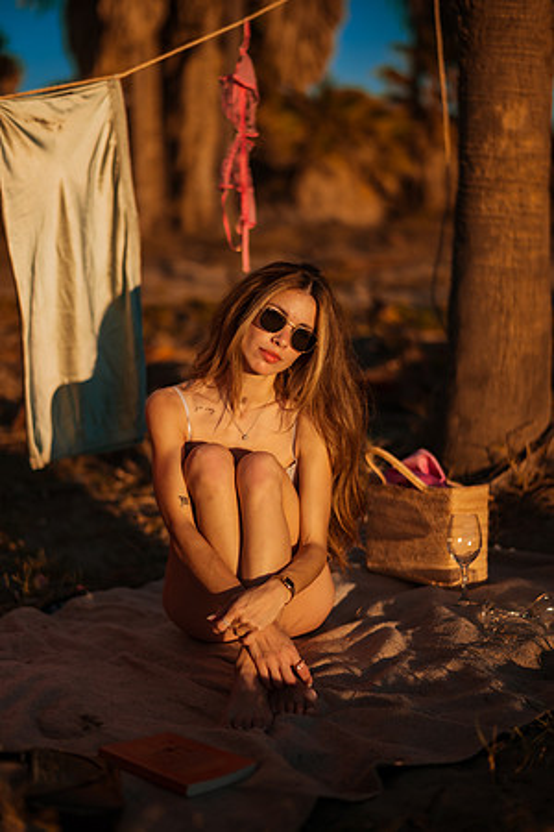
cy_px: 416
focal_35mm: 58
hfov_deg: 23.4
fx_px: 1339
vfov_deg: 34.5
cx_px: 277
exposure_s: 1/6400
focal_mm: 58
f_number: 1.4
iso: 100
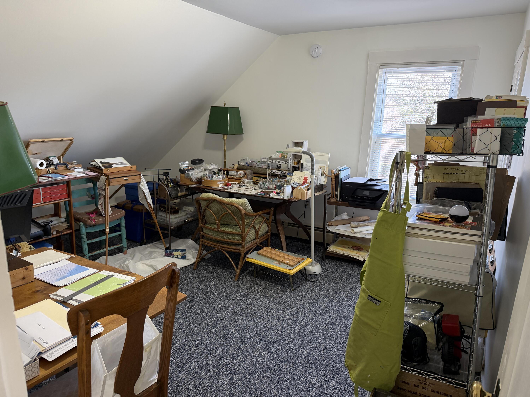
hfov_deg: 71.6
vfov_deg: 56.8
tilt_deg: -16.3
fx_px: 367
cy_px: 198
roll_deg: -1.1
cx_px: 265
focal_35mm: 24
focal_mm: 6.76
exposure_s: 1/65
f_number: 1.78
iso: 200
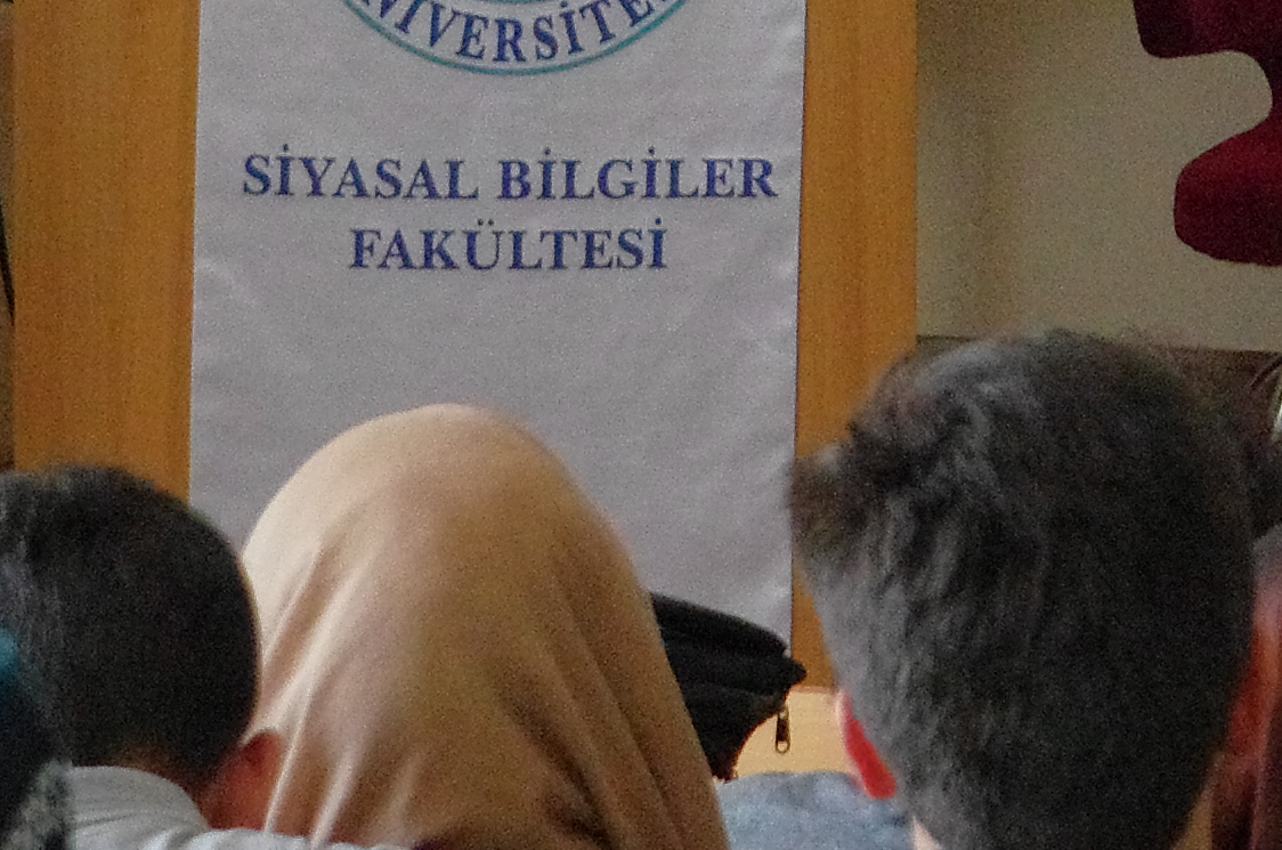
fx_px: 17453
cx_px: 1646
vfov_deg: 2.8
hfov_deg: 4.2
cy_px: -779
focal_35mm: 491
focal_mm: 75
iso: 3200
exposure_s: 1/100
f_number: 7.1
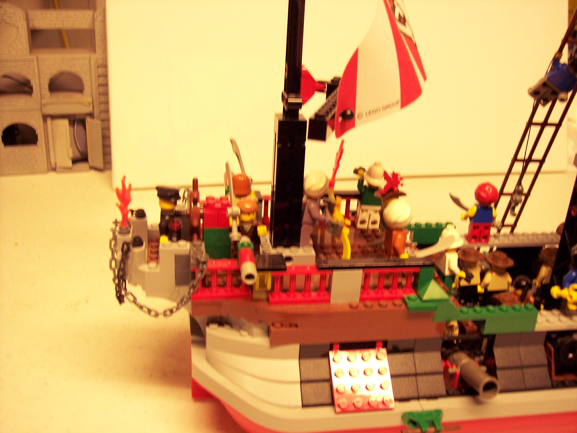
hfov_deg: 47.9
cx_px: 288
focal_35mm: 39
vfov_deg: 36.8
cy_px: 216
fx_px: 650
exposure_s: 1/15
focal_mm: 8
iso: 200
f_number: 3.4
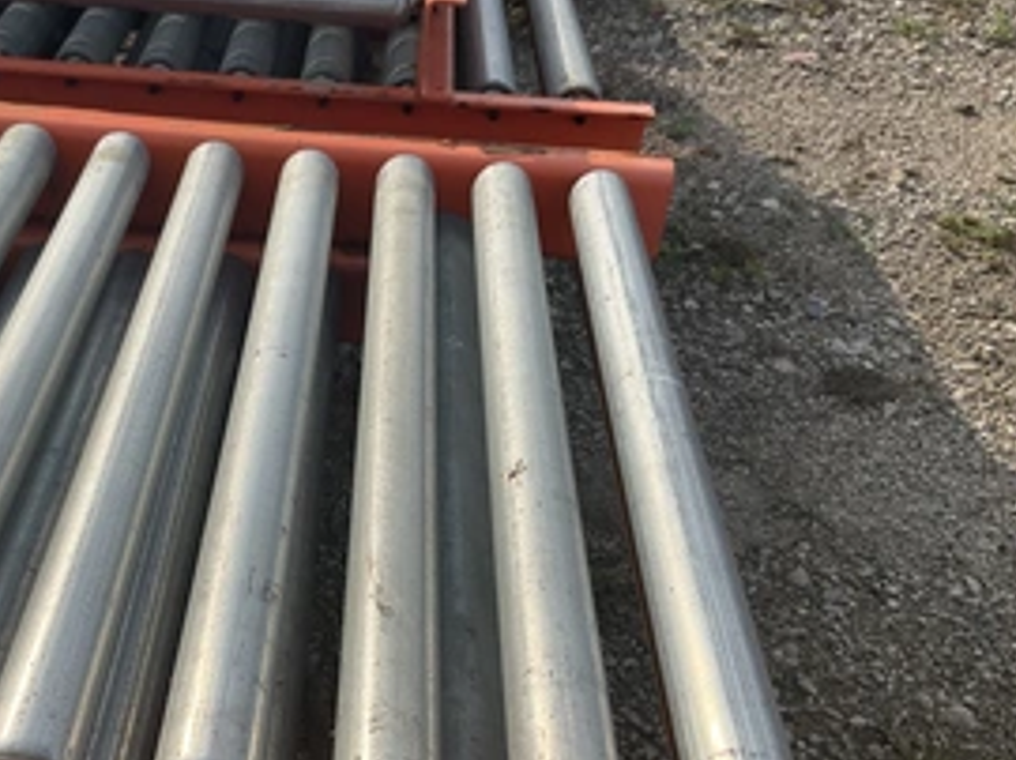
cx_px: 290
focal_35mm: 43
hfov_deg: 42.9
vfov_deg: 33.3
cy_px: 485
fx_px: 1261
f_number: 1.8
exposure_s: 1/2667
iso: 25
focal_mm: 3
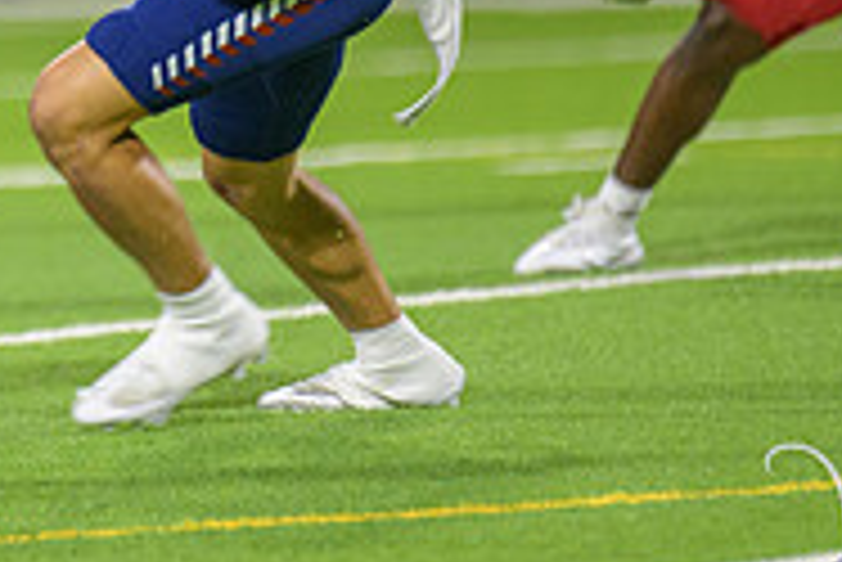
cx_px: -59
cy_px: -97
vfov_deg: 1.5
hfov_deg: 2.2
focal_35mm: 930
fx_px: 21768
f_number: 2.8
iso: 1250
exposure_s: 1/250
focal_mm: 300
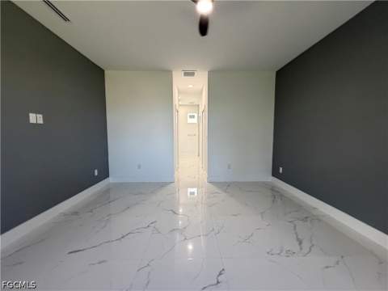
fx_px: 157
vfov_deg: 85.7
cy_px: 146
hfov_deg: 102.1
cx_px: 194
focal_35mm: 14
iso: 320
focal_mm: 2.22
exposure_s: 1/120
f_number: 2.2
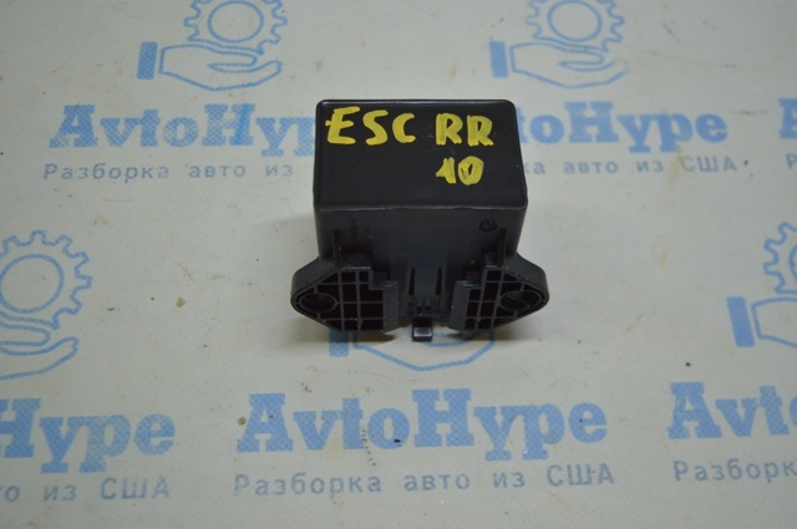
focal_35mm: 40
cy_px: 264
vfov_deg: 32.9
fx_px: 895
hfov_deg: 48.0
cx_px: 398
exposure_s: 1/125
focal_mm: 27
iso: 400
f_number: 4
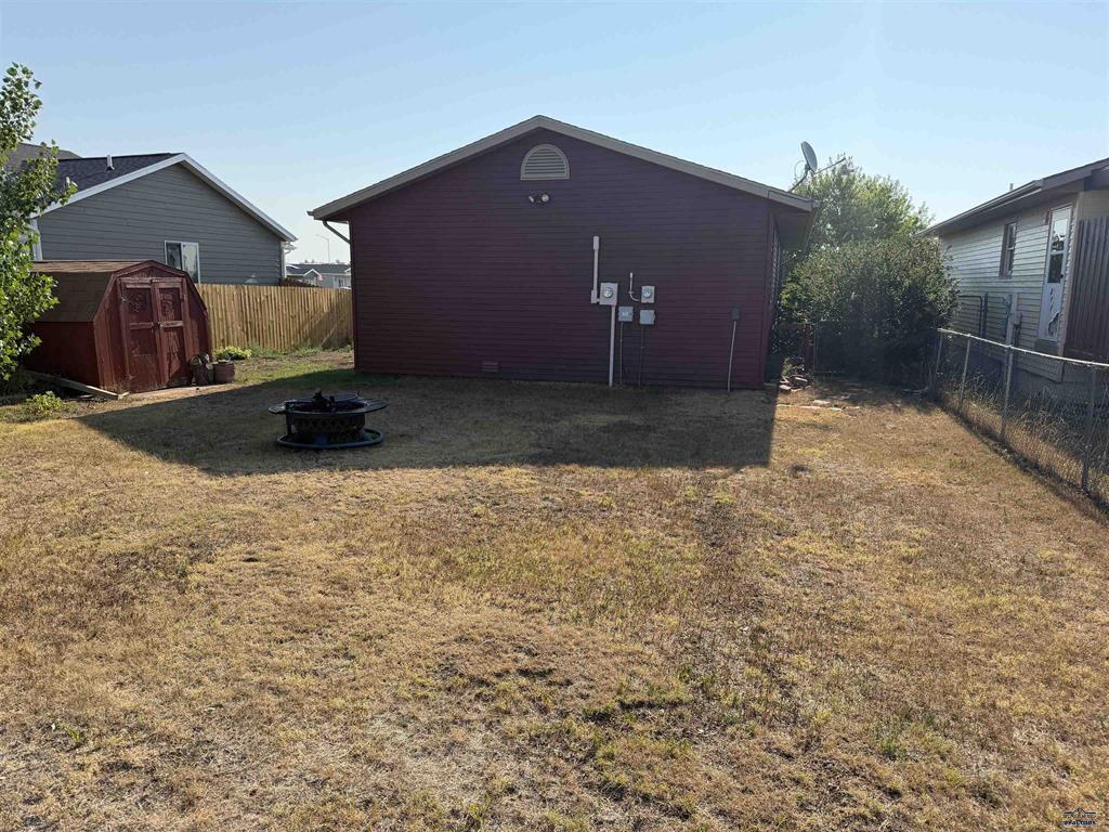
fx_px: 769
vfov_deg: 56.8
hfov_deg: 71.6
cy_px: 416
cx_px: 554
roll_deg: -0.5
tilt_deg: -10.3
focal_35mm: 24
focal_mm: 6.76
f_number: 1.78
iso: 100
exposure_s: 1/4673
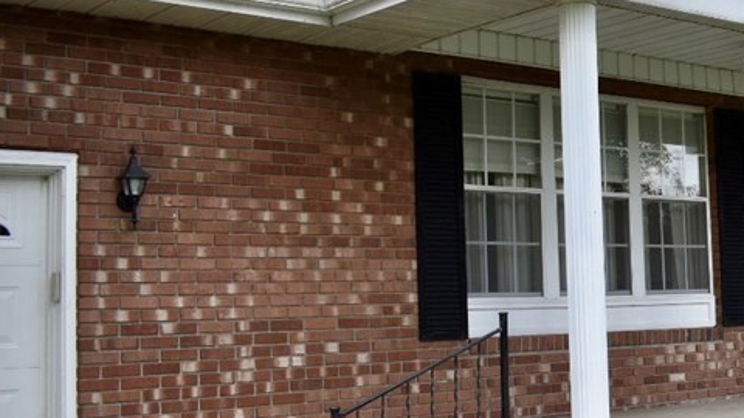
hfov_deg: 29.8
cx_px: 798
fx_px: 1263
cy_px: 197
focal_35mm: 64
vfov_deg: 18.8
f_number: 3.5
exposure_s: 1/400
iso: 100
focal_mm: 18
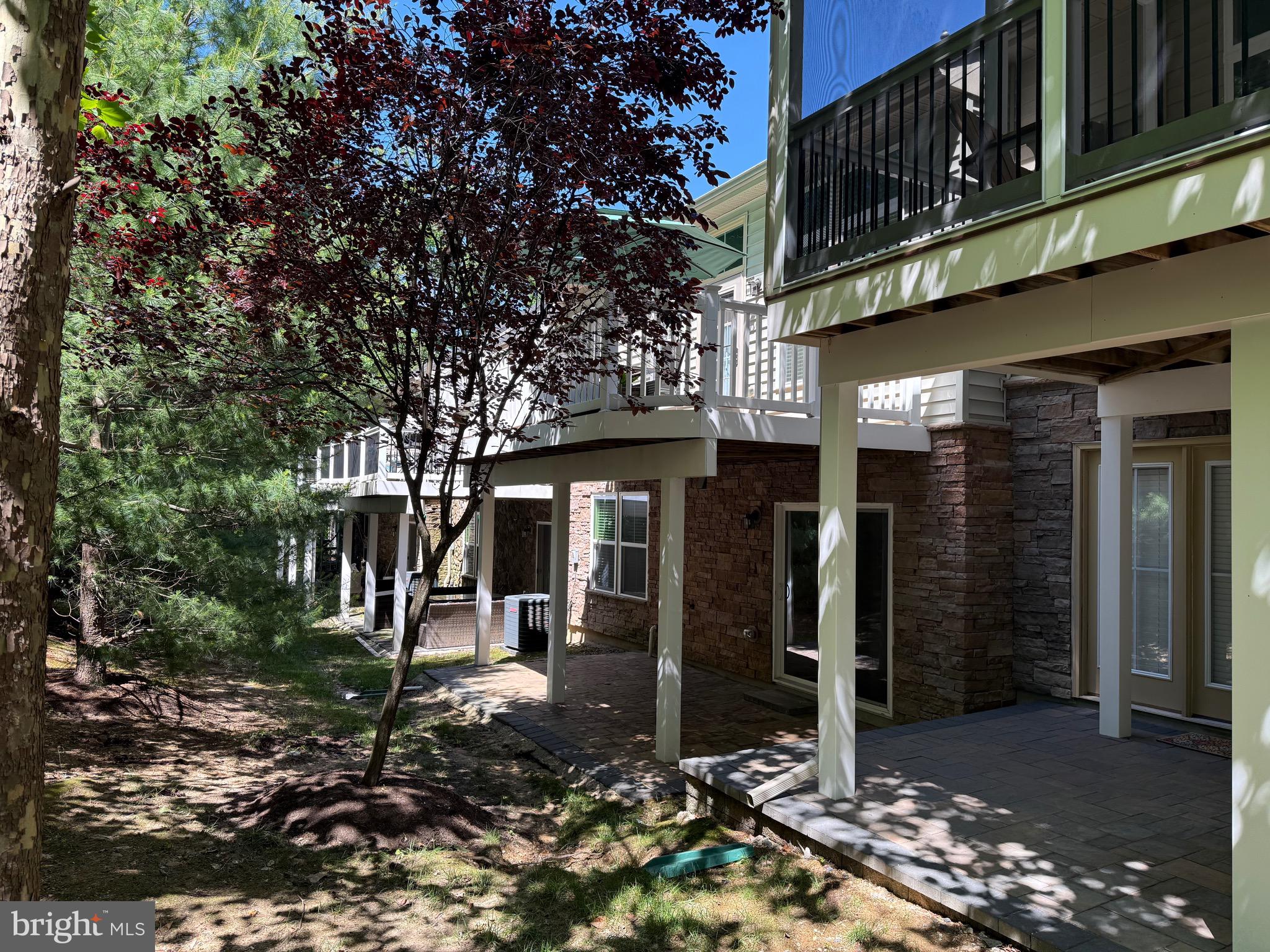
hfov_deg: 71.6
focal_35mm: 24
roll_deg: -1.2
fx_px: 881
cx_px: 635
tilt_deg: +2.0
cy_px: 476
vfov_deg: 56.8
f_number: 1.78
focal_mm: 6.76
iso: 100
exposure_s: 1/632
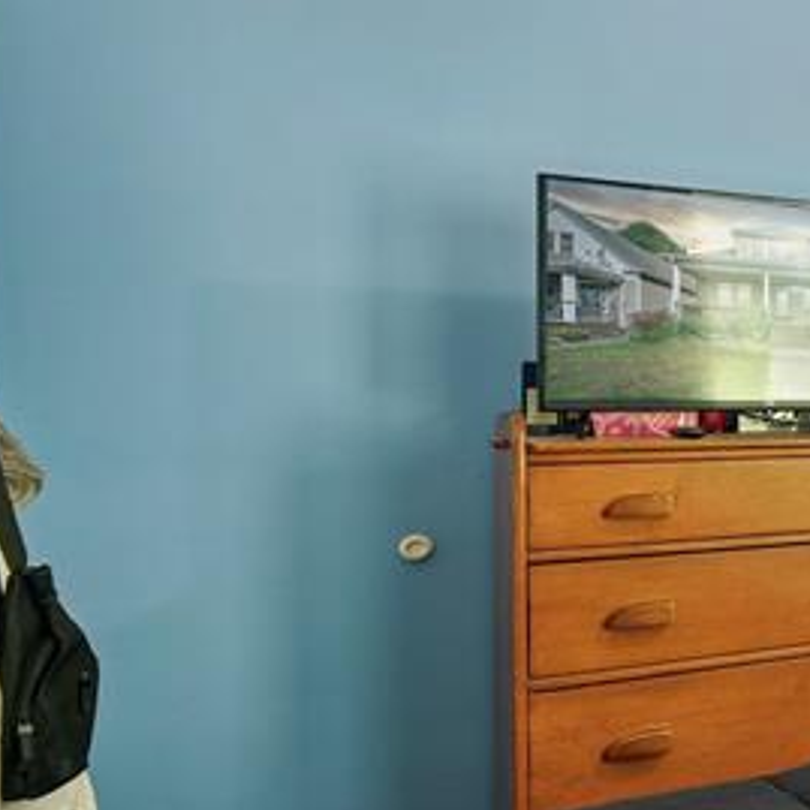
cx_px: 1448
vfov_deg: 40.0
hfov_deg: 22.6
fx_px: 1112
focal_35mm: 42
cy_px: 397
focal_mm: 13
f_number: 8
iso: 500
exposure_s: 1/8
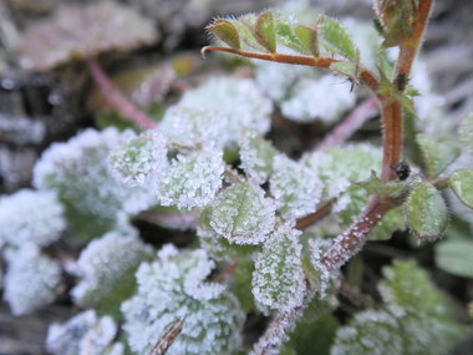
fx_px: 711
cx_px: 236
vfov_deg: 28.0
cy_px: 178
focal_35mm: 52
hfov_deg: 36.8
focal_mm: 9.1
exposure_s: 1/60
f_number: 4.3
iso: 64
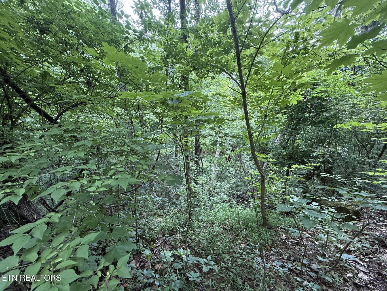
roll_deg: +0.7
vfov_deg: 85.7
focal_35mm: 14
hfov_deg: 102.1
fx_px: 157
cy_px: 146
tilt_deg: -12.0
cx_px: 194
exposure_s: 1/99
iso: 200
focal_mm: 2.22
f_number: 2.2
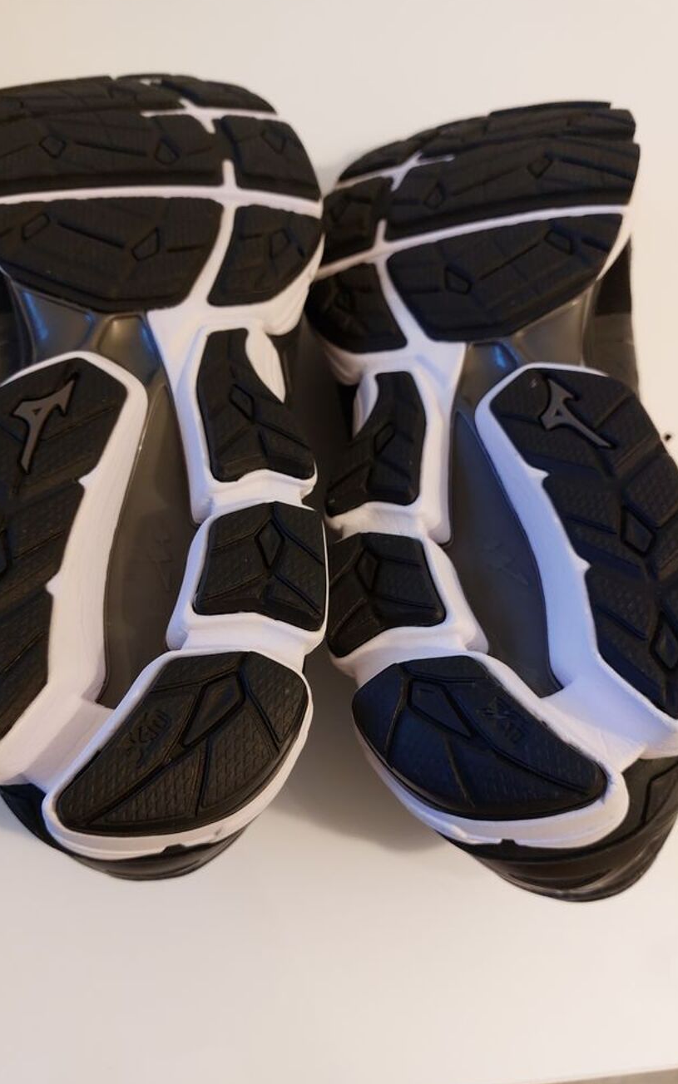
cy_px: 542
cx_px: 305
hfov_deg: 47.5
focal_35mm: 26
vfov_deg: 70.4
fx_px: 769
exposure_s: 1/25
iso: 500
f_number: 1.8
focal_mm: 5.23
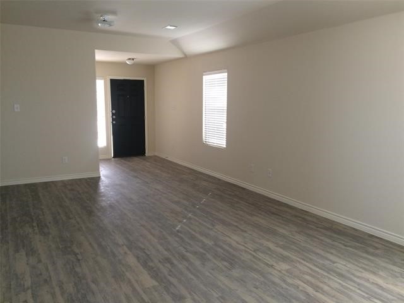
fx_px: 338
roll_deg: -0.2
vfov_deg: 48.2
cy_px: 152
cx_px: 202
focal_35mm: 29
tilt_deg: -9.0
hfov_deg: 61.7
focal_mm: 4.15
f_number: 2.2
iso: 100
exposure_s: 1/30
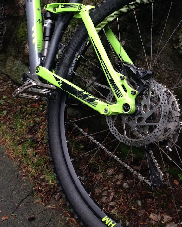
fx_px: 310
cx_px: 64
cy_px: 67
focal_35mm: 46
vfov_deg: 39.6
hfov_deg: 32.5
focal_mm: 4.12
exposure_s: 1/20
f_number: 2.4
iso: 250
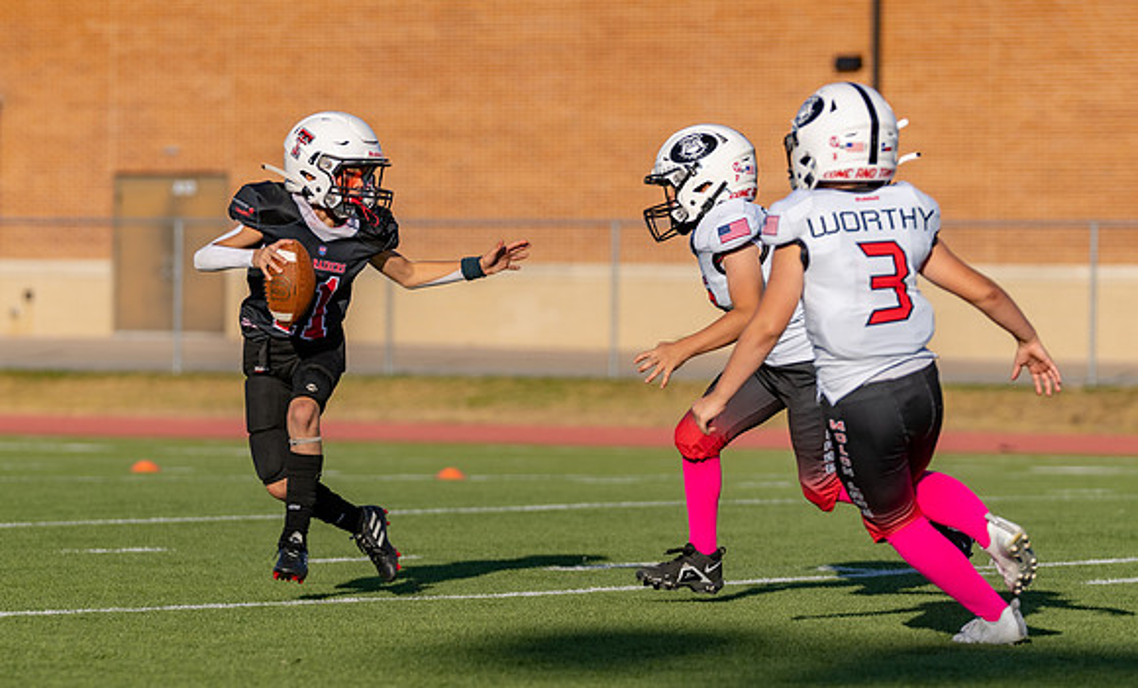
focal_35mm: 226
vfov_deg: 5.7
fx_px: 6951
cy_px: 324
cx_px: 482
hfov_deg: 9.4
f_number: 3.5
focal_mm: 147
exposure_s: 1/1600
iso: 100
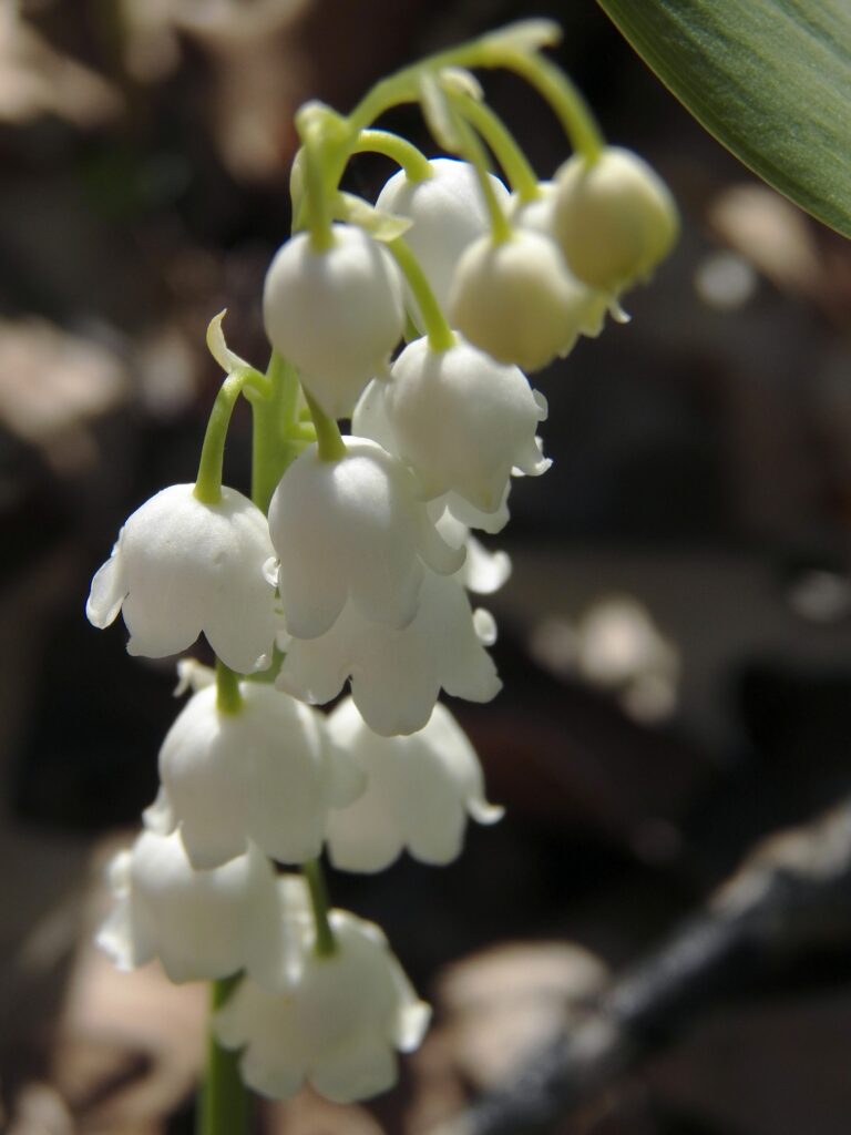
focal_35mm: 85
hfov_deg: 17.4
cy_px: 568
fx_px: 2786
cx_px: 426
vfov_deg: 23.0
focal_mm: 15.2
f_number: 4
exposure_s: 1/1250
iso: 125
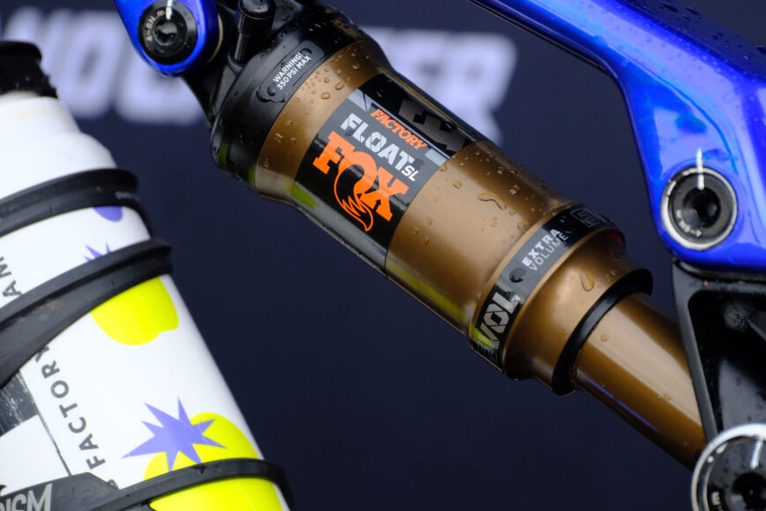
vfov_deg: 3.5
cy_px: 260
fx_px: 8407
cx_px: 438
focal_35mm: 395
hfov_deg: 5.2
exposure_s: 1/250
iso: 800
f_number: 5.6
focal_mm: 222.5
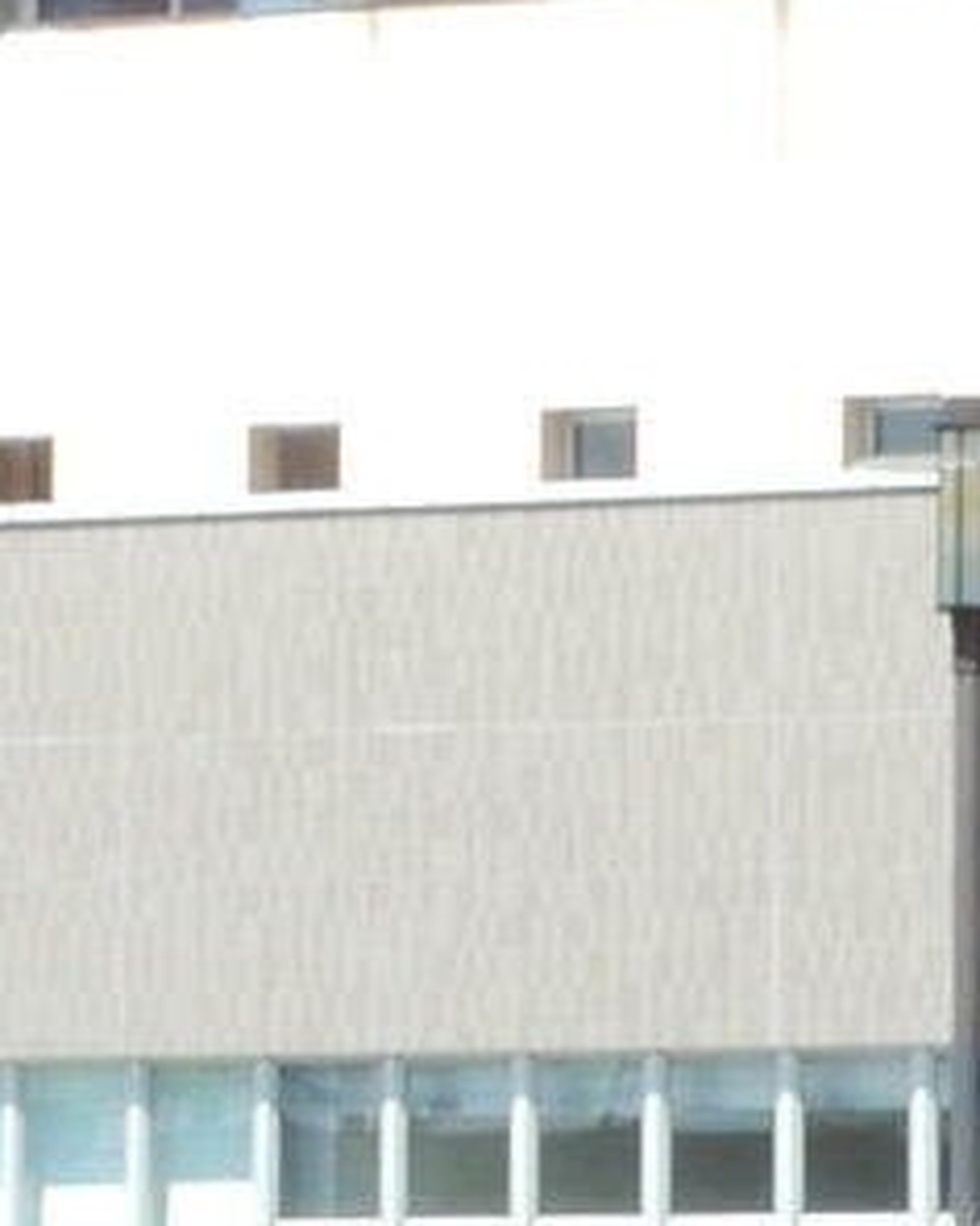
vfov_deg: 5.4
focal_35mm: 356
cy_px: -237
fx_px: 12907
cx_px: 390
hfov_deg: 4.3
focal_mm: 7.5
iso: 80
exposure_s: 1/60
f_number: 8
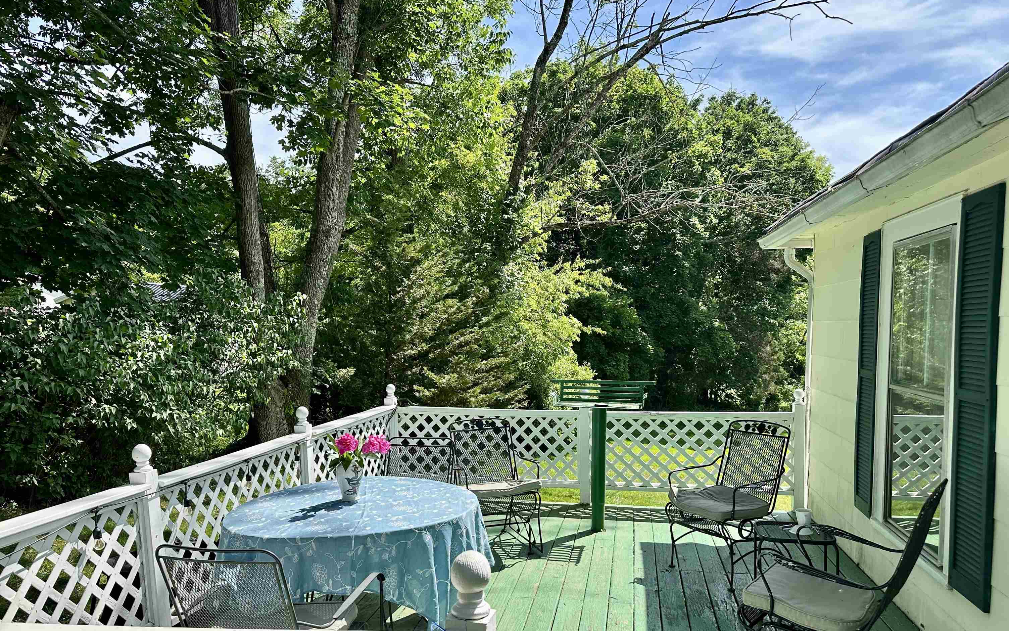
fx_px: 715
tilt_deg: -3.5
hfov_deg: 70.4
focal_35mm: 26
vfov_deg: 47.4
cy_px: 368
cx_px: 499
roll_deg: +0.4
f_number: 1.78
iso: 80
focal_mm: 6.86
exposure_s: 1/1880
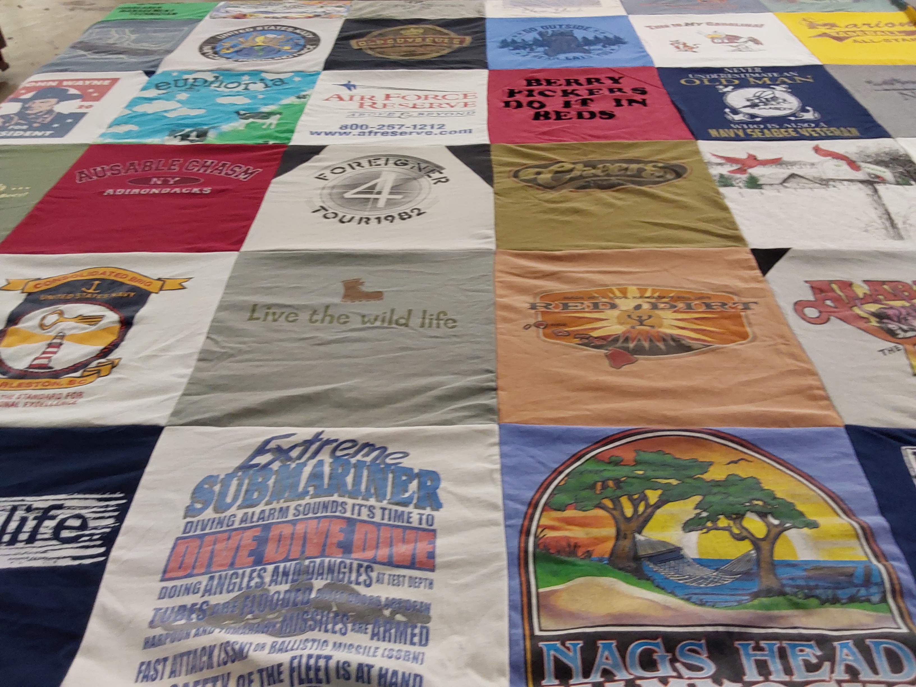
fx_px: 741
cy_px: 344
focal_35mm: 28
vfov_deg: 49.7
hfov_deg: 63.4
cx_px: 458
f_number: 1.9
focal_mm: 2.91
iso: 100
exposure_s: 1/60
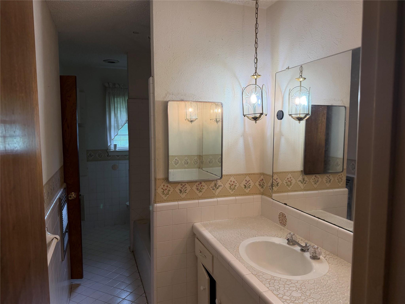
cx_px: 202
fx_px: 281
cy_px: 152
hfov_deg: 71.6
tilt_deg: -4.8
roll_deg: -0.2
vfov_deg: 56.8
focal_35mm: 24
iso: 160
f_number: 1.78
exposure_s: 1/135
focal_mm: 6.76
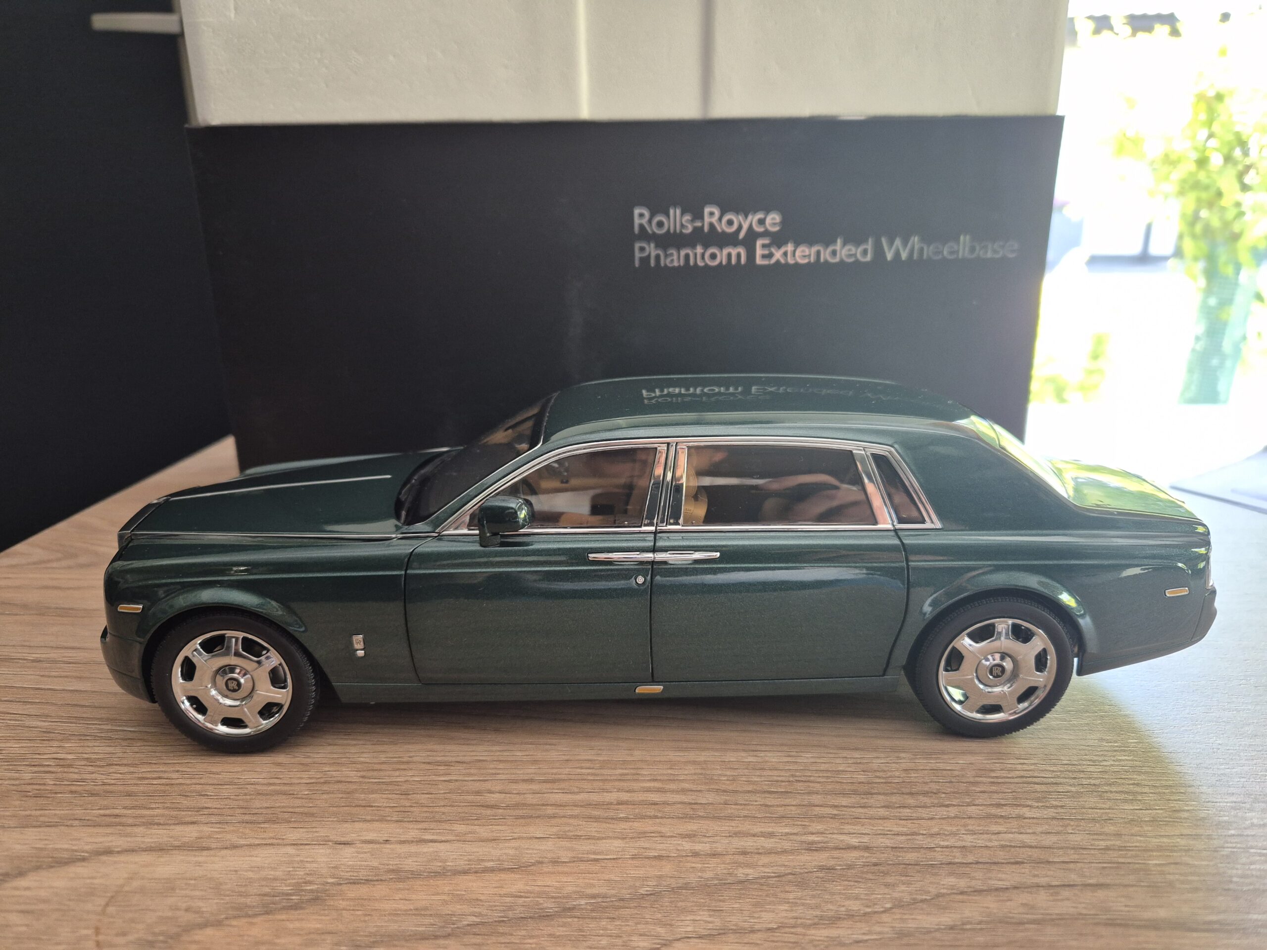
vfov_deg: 58.9
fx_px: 842
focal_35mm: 23
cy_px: 475
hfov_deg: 73.9
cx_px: 634
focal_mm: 5.4
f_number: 1.8
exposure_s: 1/100
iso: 320
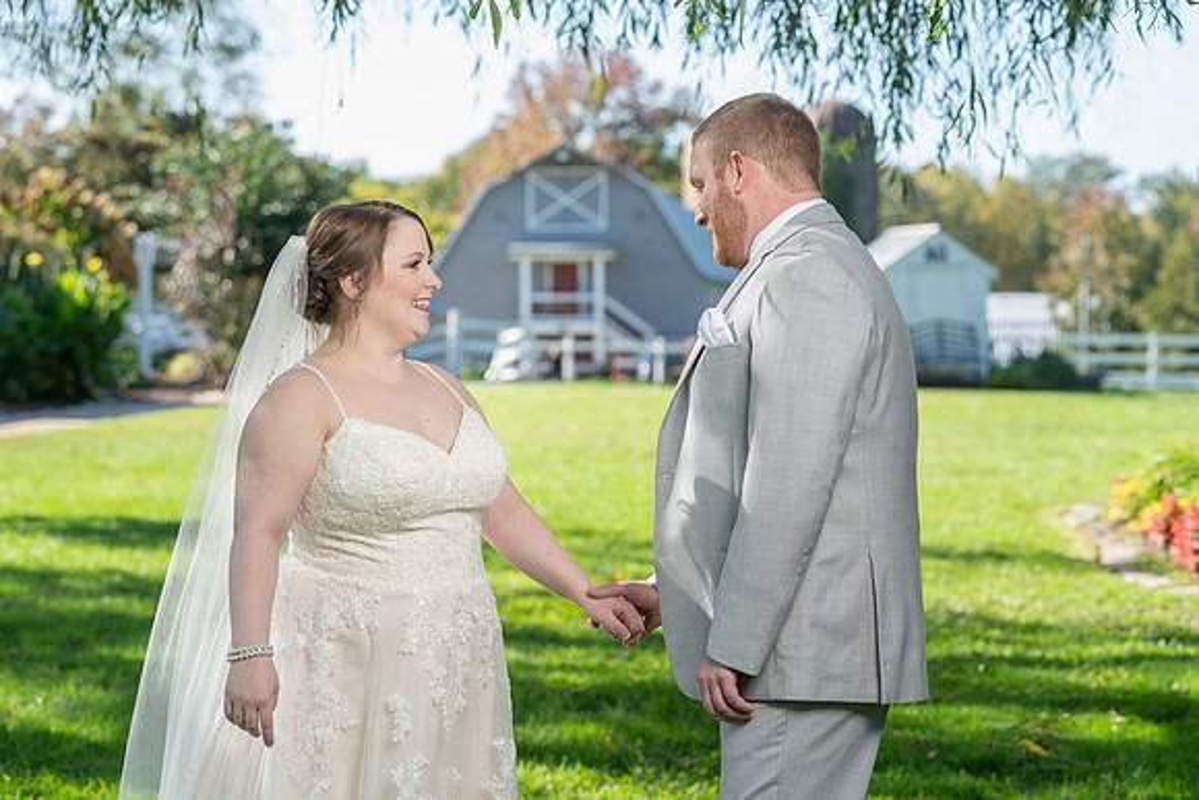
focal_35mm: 82
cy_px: 408
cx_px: 612
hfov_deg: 24.8
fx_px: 2730
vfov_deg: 16.7
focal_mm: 79
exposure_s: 1/200
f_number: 4
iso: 50
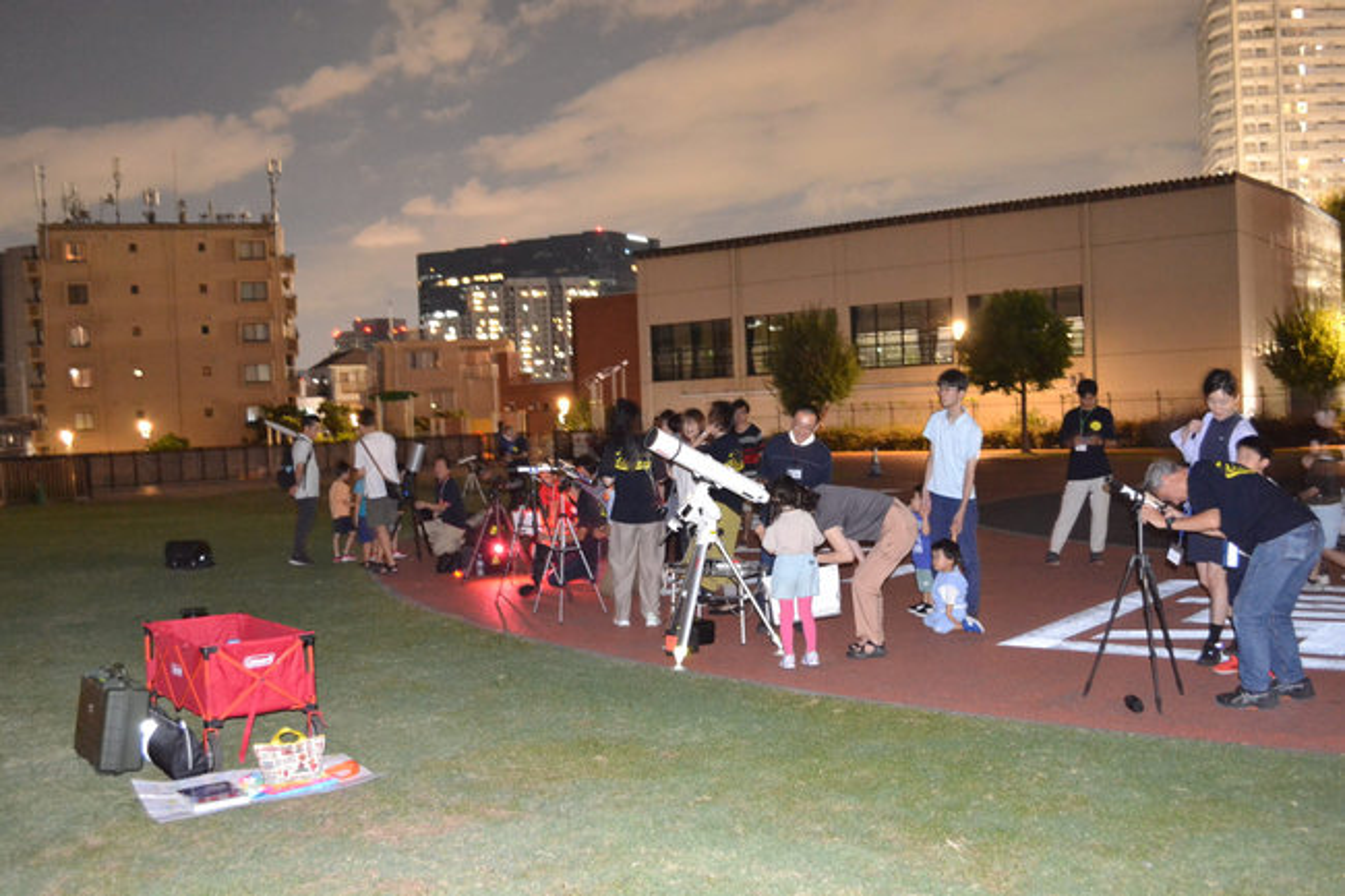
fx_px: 1345
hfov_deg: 53.1
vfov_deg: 36.9
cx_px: 672
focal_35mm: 36
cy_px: 448
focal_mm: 24
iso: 3200
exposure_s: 1/2.5
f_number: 4
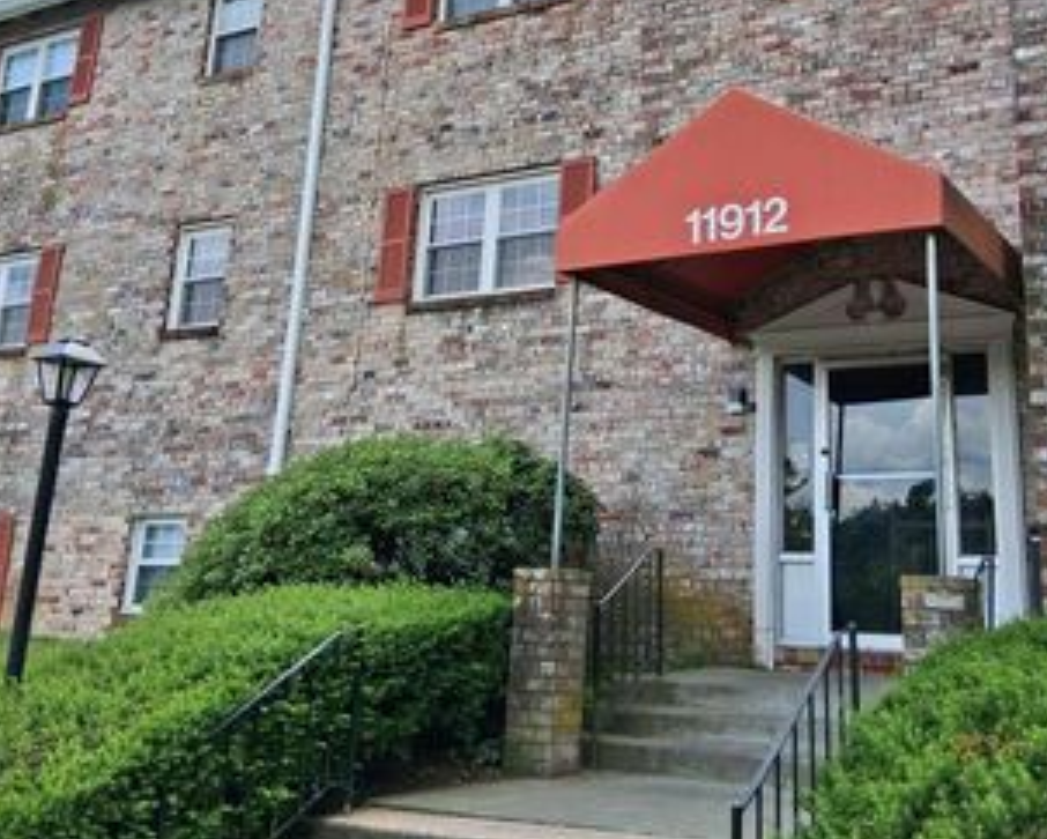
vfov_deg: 35.0
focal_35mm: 42
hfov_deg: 43.6
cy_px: 217
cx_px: 631
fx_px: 1302
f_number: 1.8
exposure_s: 1/498
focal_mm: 3.98
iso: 25
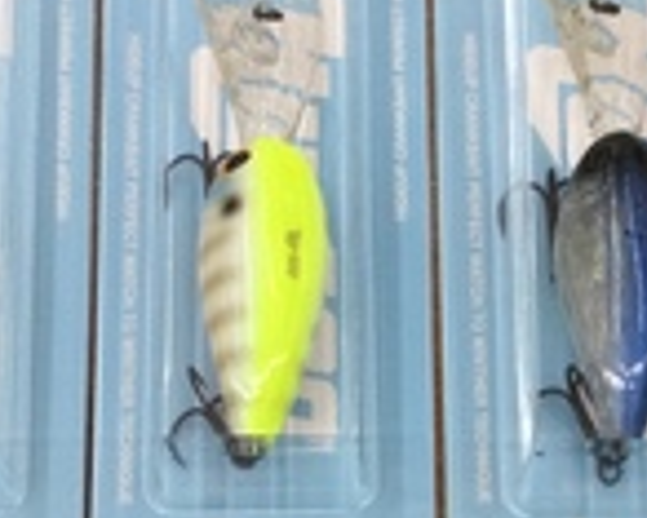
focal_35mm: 124
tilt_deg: -71.5
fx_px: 2376
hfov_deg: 15.5
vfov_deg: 12.0
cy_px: 708
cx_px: 399
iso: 25
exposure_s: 1/40
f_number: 2.4
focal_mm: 3.3
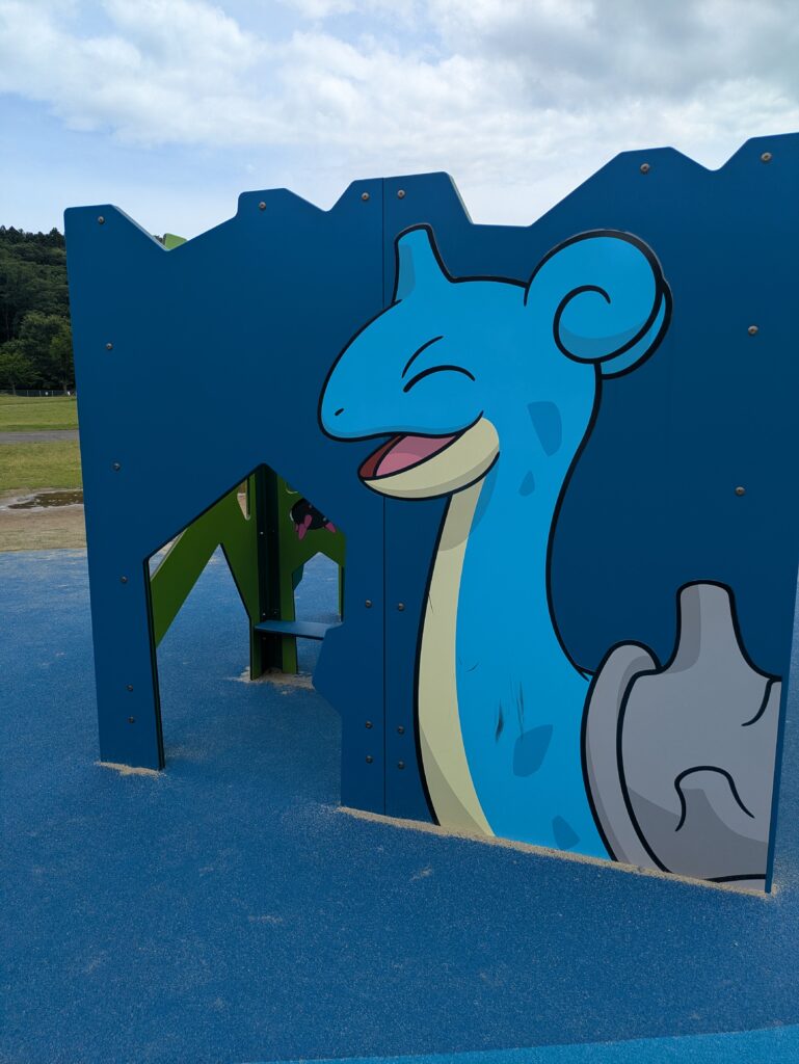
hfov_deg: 54.9
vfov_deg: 69.4
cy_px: 532
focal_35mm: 25
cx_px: 400
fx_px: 769
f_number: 1.89
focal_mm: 5.43
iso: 45
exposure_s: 1/2222
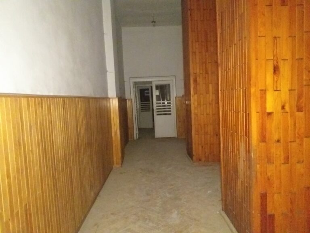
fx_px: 242
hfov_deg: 65.3
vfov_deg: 51.4
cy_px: 116
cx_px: 155
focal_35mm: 27
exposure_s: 1/17
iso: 1600
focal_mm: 3.6
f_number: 1.9
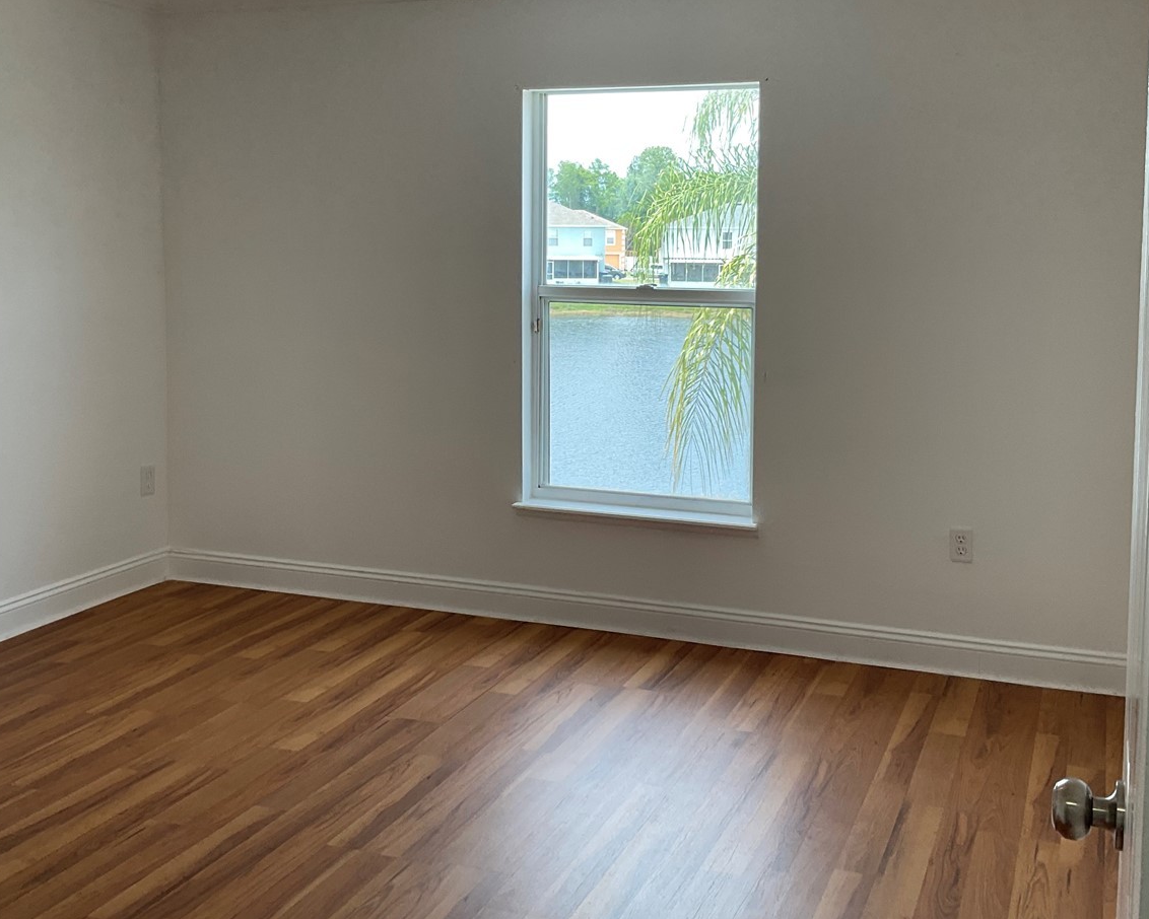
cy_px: 345
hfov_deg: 45.8
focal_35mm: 40
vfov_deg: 37.1
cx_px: 587
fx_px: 1360
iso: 20
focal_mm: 3
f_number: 1.8
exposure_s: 1/120
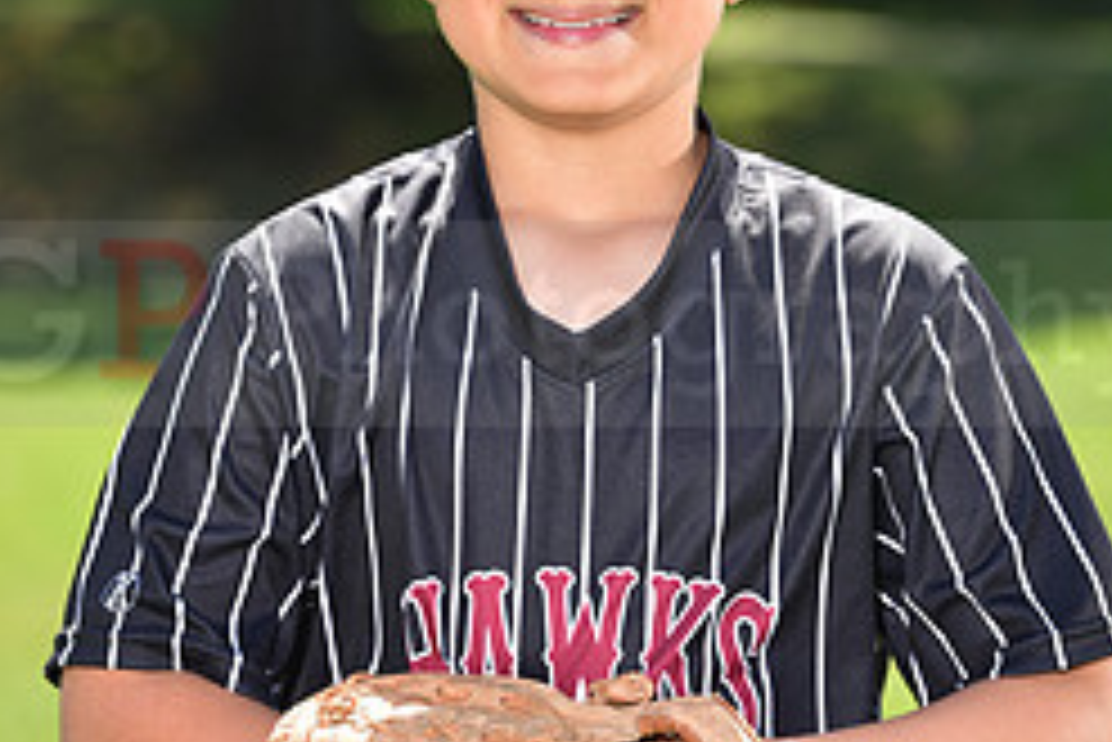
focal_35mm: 305
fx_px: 9426
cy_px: 283
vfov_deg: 4.5
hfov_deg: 6.8
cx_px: 574
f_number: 5
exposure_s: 1/250
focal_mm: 130
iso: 100
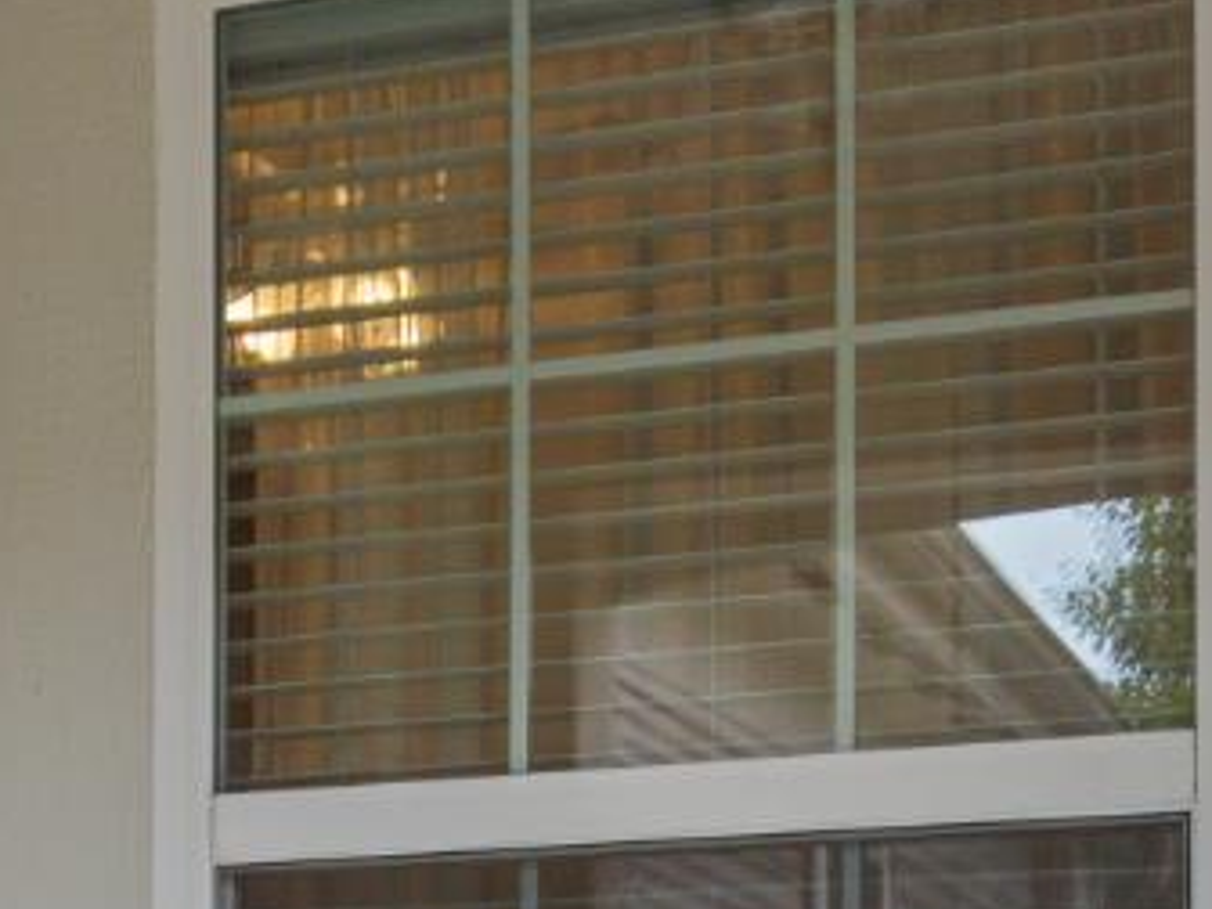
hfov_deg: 17.9
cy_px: 1253
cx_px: -47
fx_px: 3746
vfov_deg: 13.2
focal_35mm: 107
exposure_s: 1/180
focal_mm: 8.67
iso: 160
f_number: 1.8
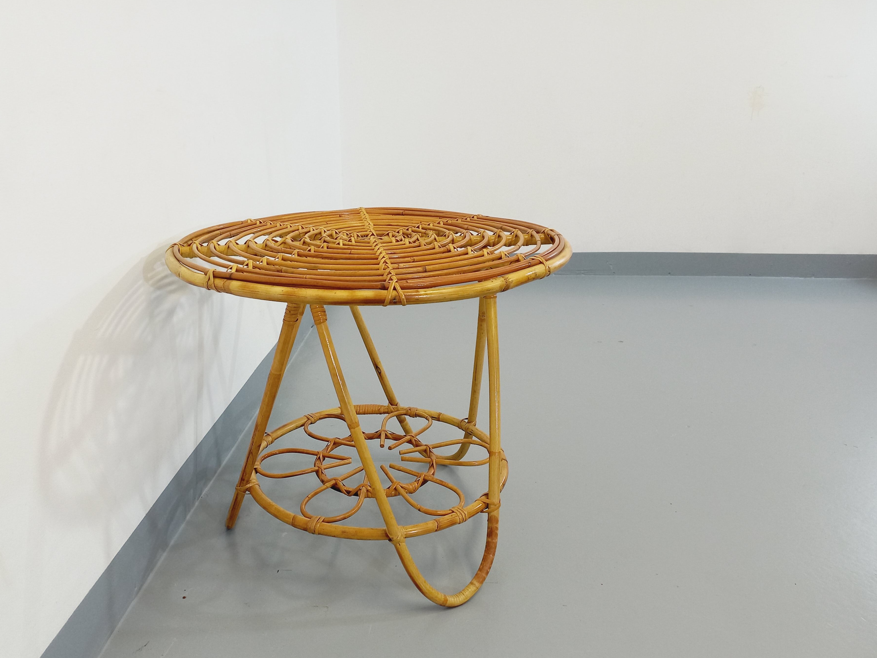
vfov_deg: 49.7
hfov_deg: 63.3
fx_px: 709
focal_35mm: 28
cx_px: 394
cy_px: 354
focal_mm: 4.65
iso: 160
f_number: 1.8
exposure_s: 1/49
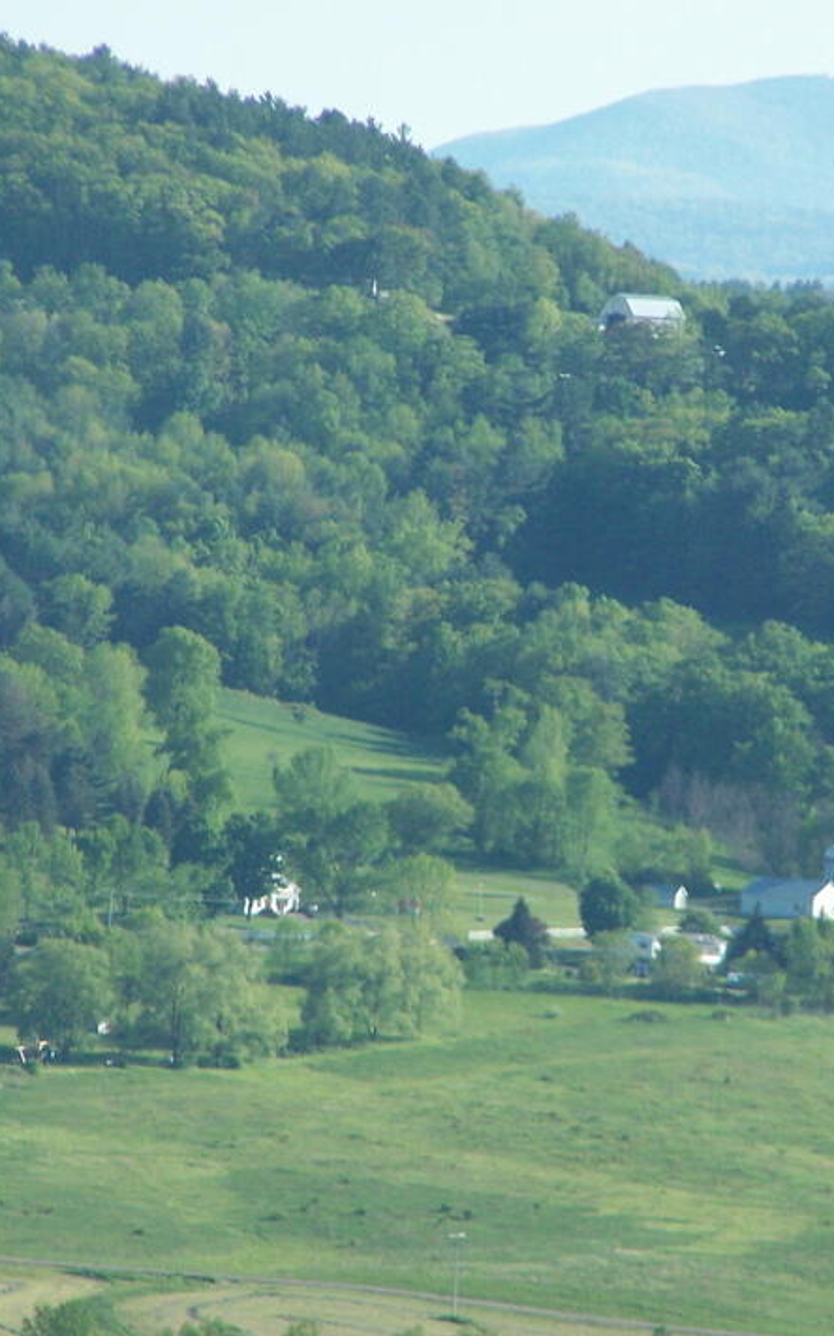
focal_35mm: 580
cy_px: 675
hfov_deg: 2.3
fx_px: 21106
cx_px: 682
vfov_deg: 3.6
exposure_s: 1/320
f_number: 3.7
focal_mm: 63
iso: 140
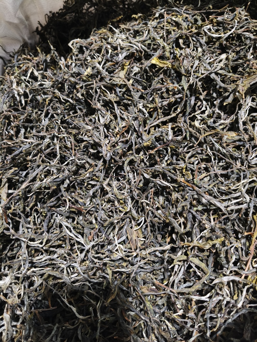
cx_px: 128
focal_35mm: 26
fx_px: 257
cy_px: 171
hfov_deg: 53.1
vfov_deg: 67.3
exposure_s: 1/25
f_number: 1.8
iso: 1600
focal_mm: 4.84
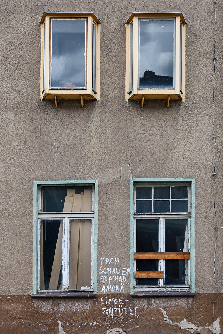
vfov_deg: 46.4
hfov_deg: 31.9
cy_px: 167
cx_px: 112
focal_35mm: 42
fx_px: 390
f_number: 7.1
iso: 200
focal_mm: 28
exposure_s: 1/200
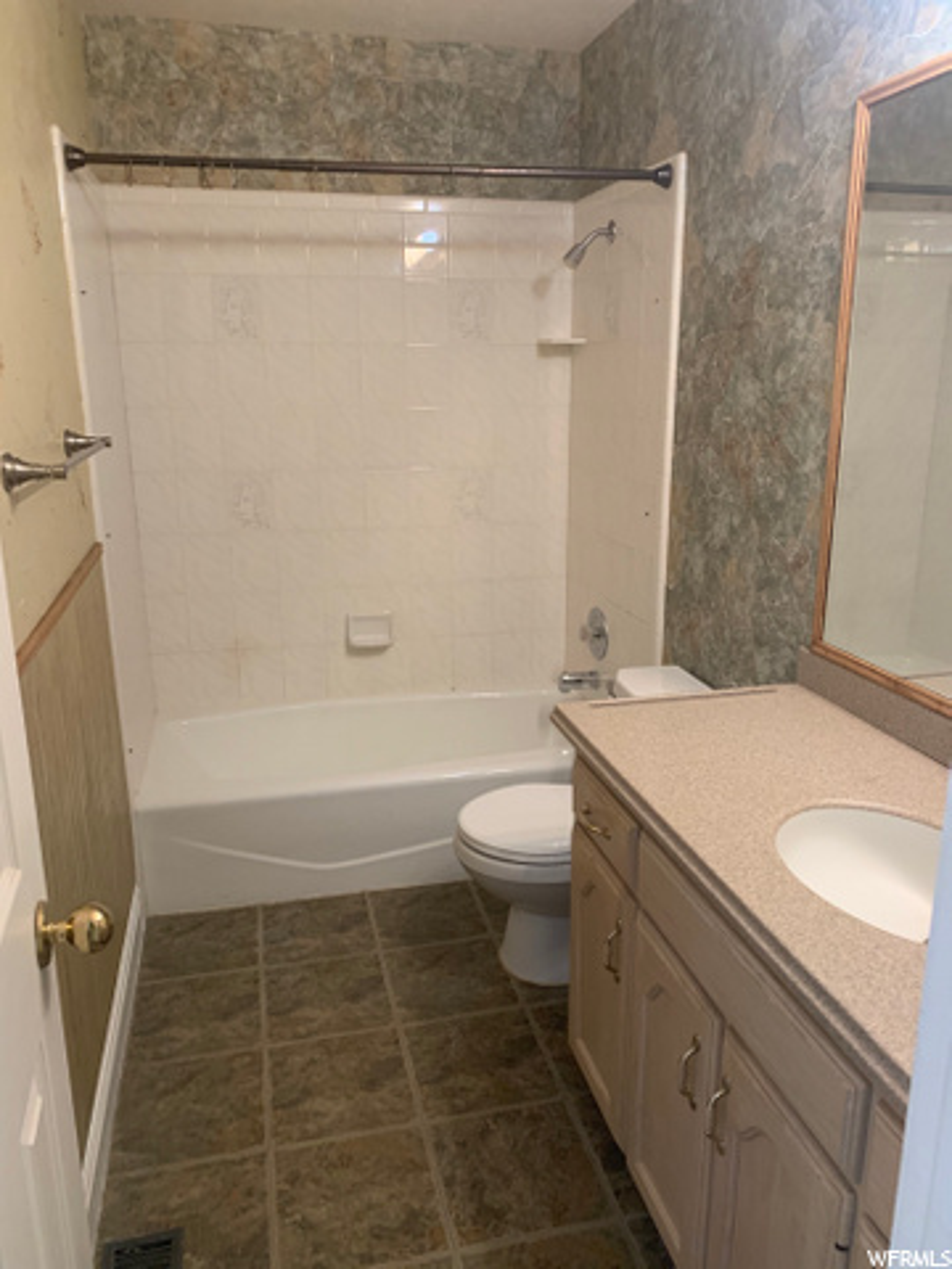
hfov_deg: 53.1
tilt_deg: -16.4
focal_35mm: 26
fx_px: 953
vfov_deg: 67.3
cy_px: 634
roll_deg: -0.1
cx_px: 476
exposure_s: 1/60
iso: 250
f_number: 1.8
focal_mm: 4.25
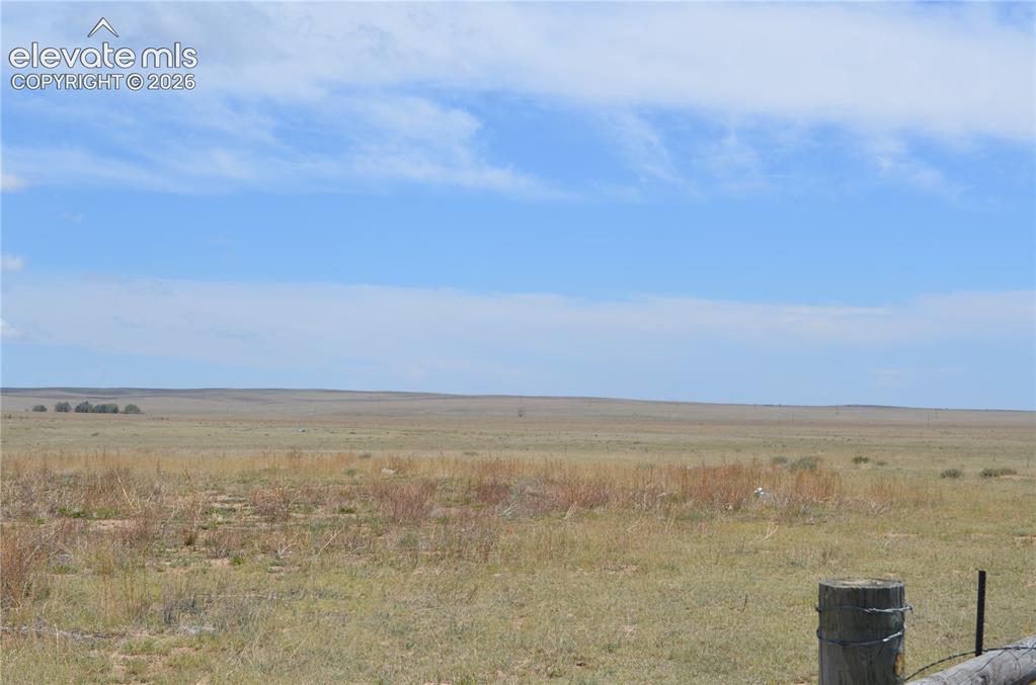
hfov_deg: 35.1
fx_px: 1637
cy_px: 342
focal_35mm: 57
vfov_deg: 23.7
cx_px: 518
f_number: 9
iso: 100
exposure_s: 1/320
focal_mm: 38
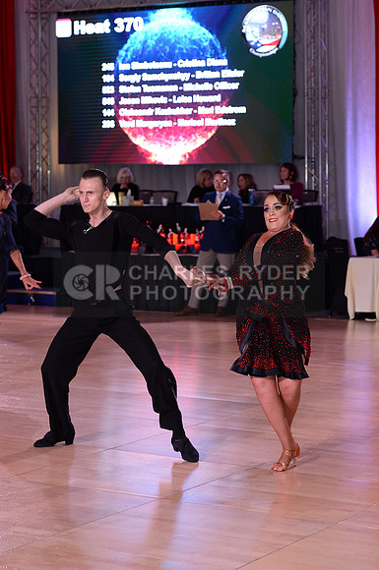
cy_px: 285
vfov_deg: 22.2
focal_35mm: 92
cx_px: 190
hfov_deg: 14.8
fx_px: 1457
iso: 1600
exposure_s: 1/250
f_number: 4.5
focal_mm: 92
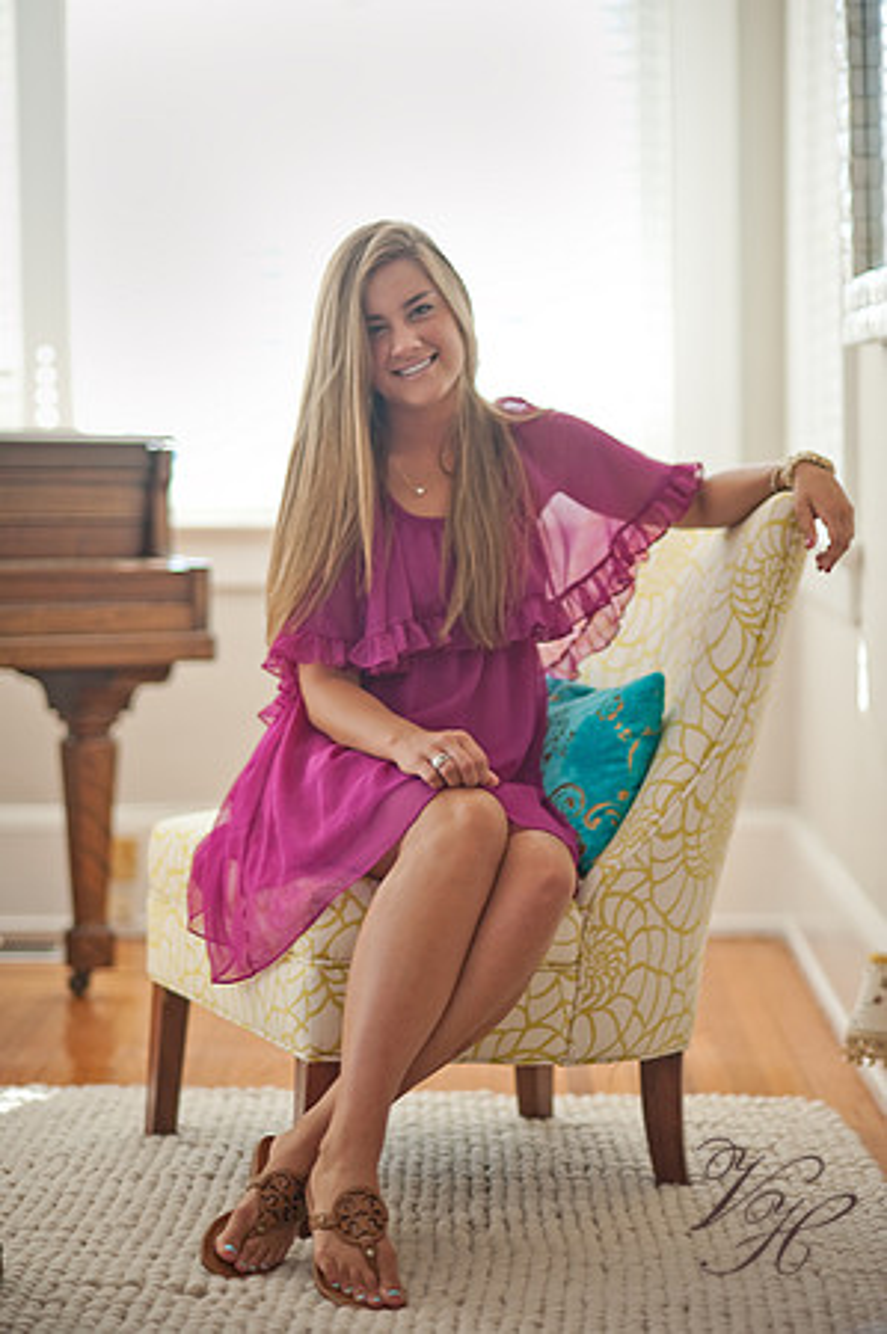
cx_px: 444
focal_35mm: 85
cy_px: 667
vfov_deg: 23.9
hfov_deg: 16.0
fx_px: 3148
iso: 250
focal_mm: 85
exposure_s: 1/100
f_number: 1.8
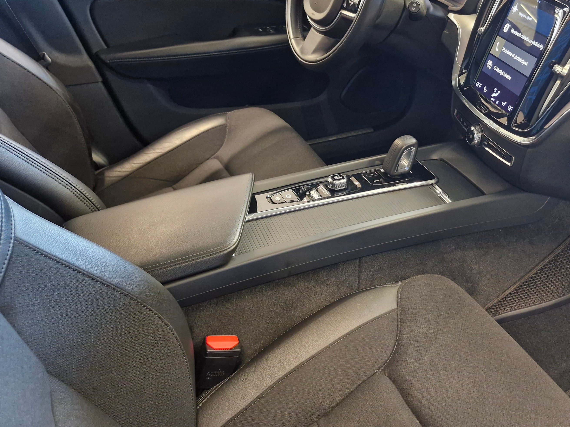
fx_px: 576
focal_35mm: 35
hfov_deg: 50.8
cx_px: 417
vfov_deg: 40.6
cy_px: 177
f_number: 1.8
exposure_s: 1/60
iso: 640
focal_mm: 5.54
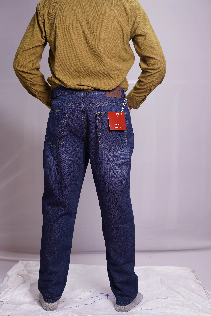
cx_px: 106
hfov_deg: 27.0
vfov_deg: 39.6
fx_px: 440
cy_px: 158
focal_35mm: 50
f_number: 3.5
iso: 640
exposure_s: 1/100
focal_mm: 50
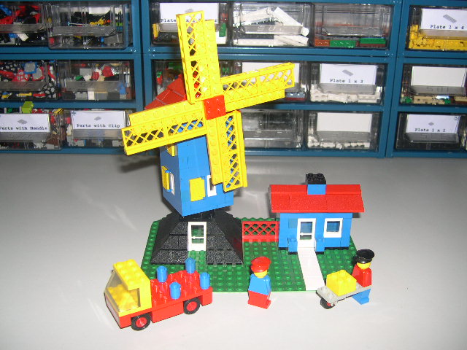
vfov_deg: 37.7
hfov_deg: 49.0
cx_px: 234
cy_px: 175
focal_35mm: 38
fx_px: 513
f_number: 2.8
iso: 100
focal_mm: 8
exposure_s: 1/60
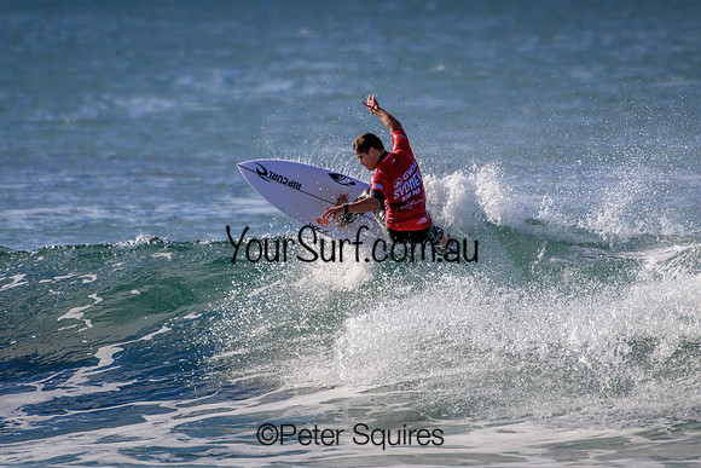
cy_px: 234
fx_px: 17528
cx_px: 350
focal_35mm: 900
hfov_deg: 2.3
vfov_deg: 1.5
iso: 1100
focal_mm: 900
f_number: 11
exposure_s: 1/3200
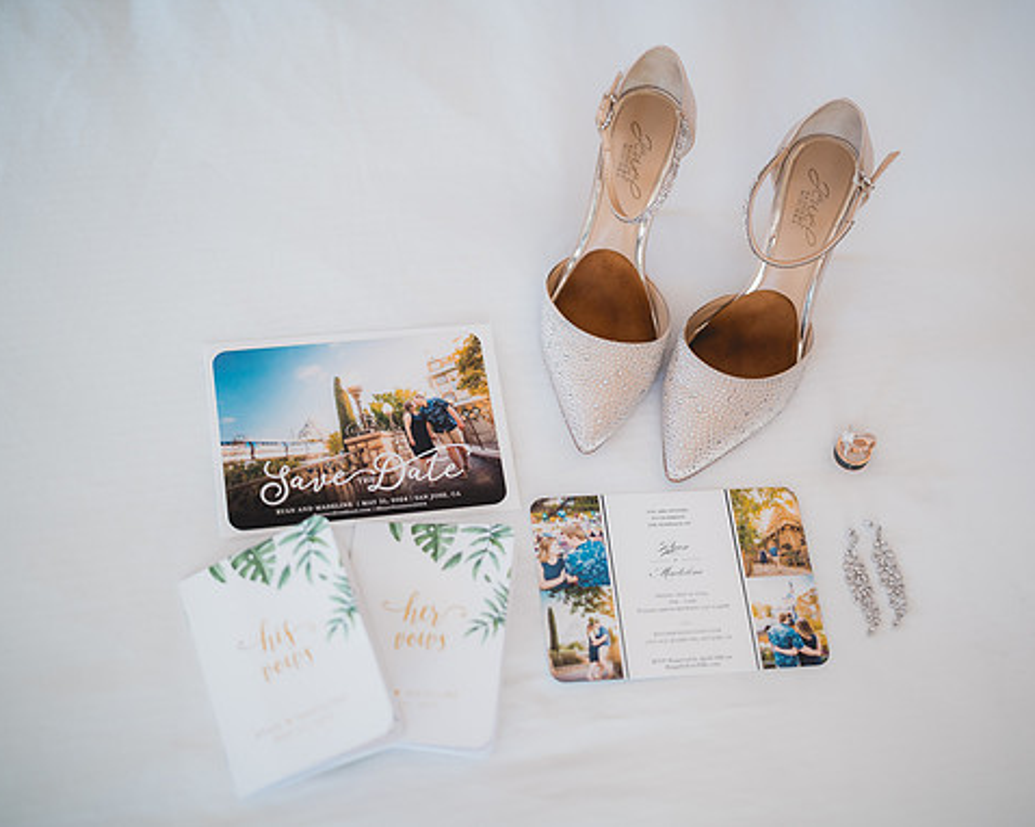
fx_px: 1745
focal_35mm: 57
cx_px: 563
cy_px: 410
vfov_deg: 26.7
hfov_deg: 33.0
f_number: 1.4
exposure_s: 1/125
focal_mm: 50
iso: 400
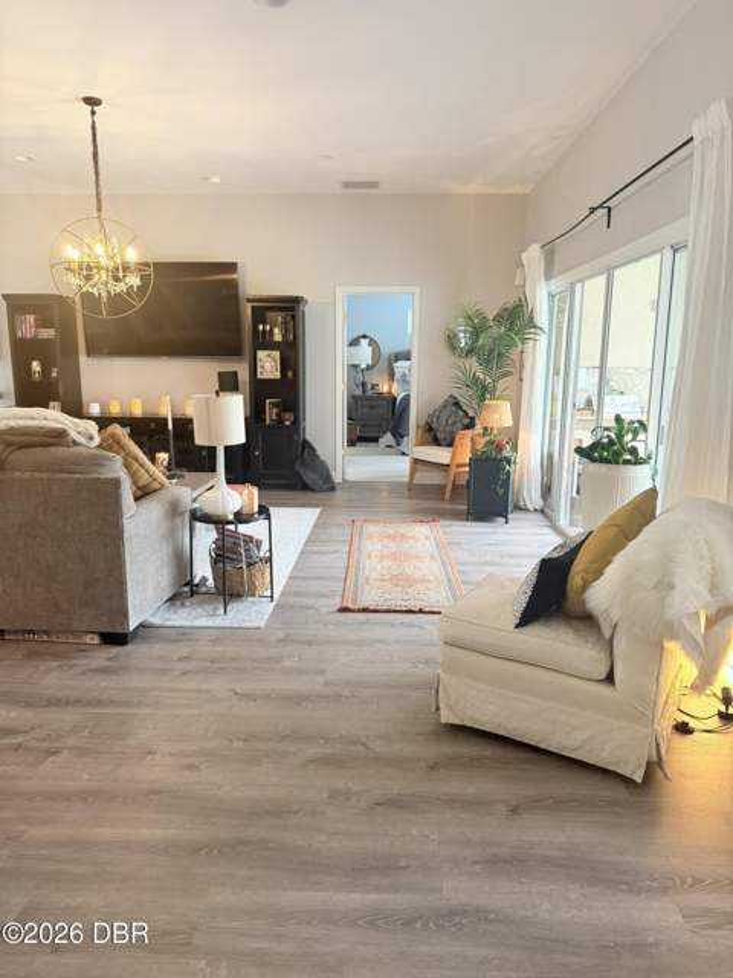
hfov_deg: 56.8
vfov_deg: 71.6
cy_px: 489
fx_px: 678
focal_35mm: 24
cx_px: 366
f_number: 1.78
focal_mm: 6.76
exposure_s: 1/60
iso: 320
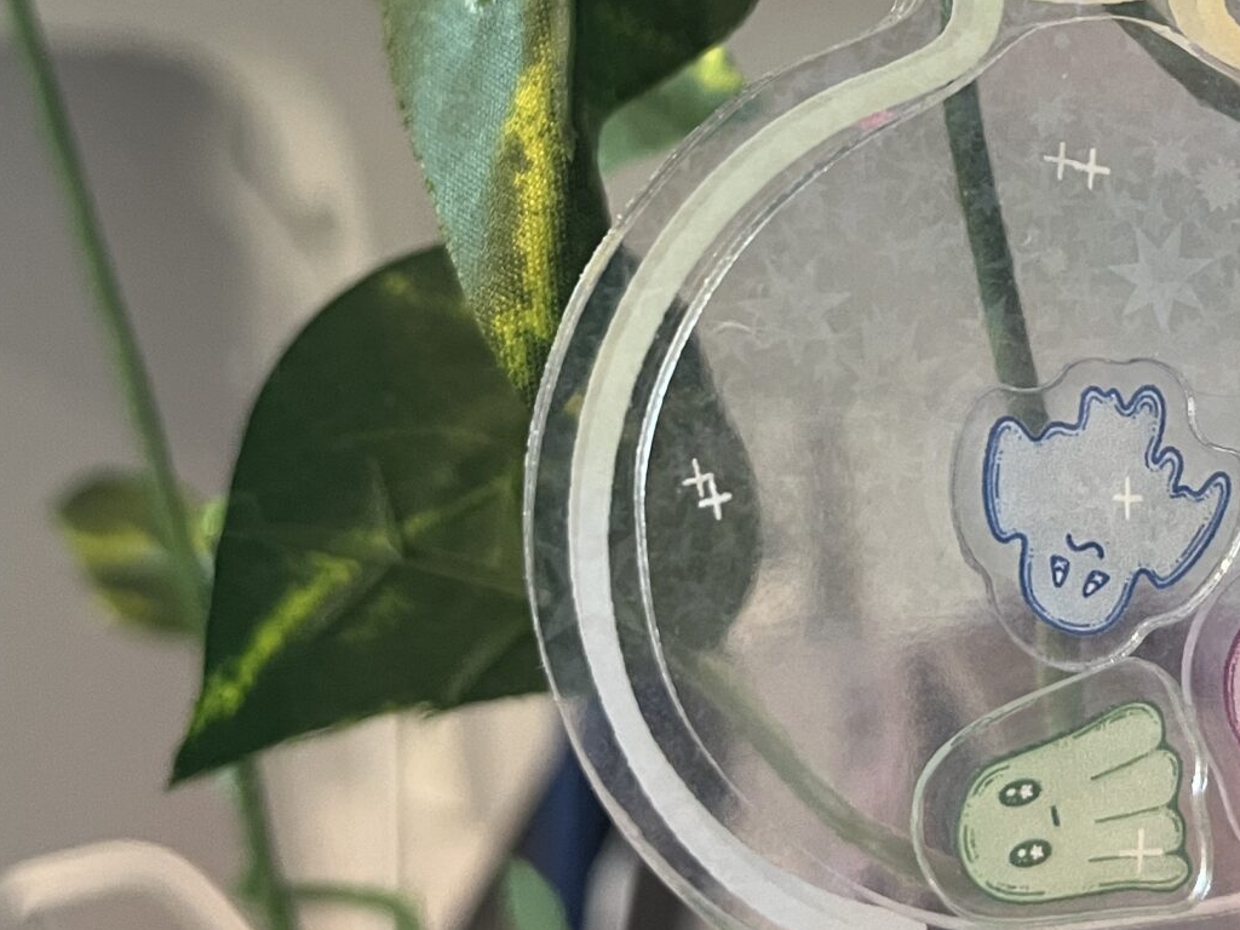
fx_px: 2328
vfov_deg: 22.2
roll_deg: +3.4
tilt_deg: -1.8
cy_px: 150
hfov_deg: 29.1
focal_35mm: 65
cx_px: 994
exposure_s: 1/60
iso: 250
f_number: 1.6
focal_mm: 5.1
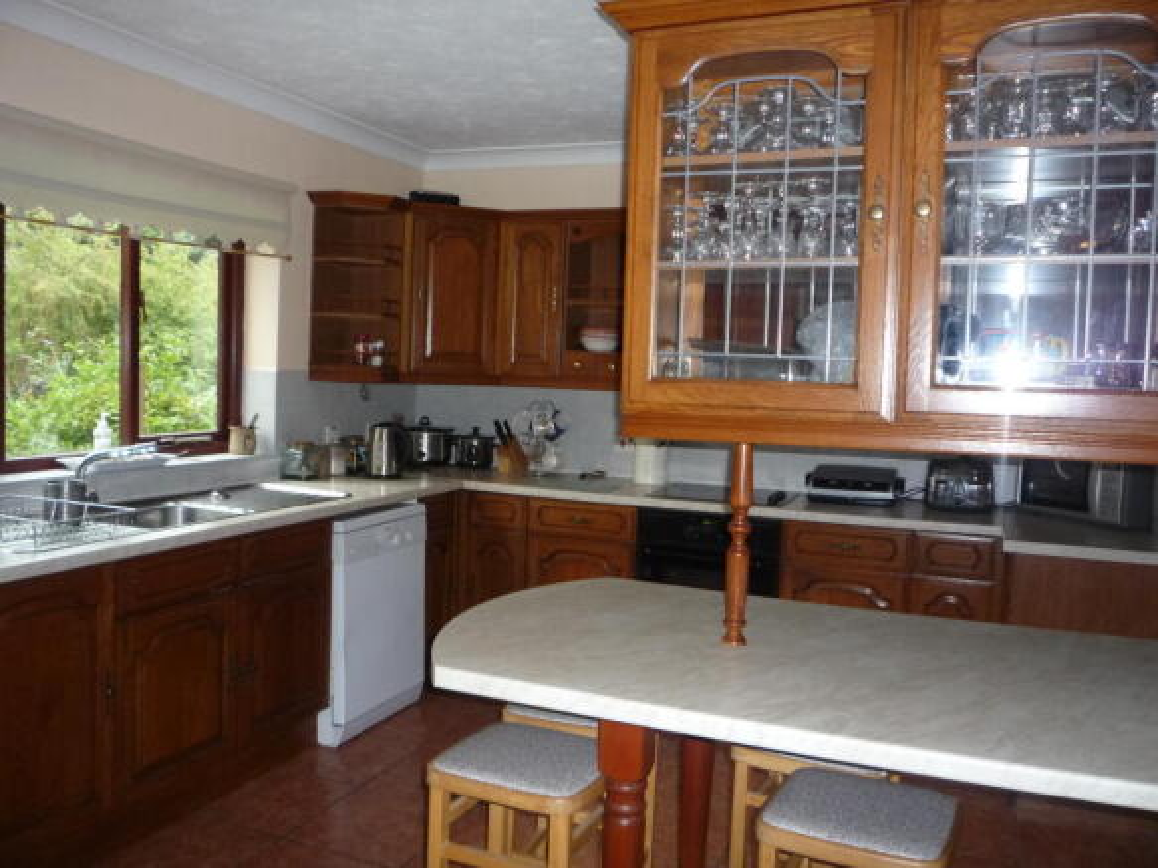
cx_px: 579
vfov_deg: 46.8
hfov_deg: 60.0
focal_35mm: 30
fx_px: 1003
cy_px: 434
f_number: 3.3
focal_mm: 5.2
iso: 320
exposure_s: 1/30
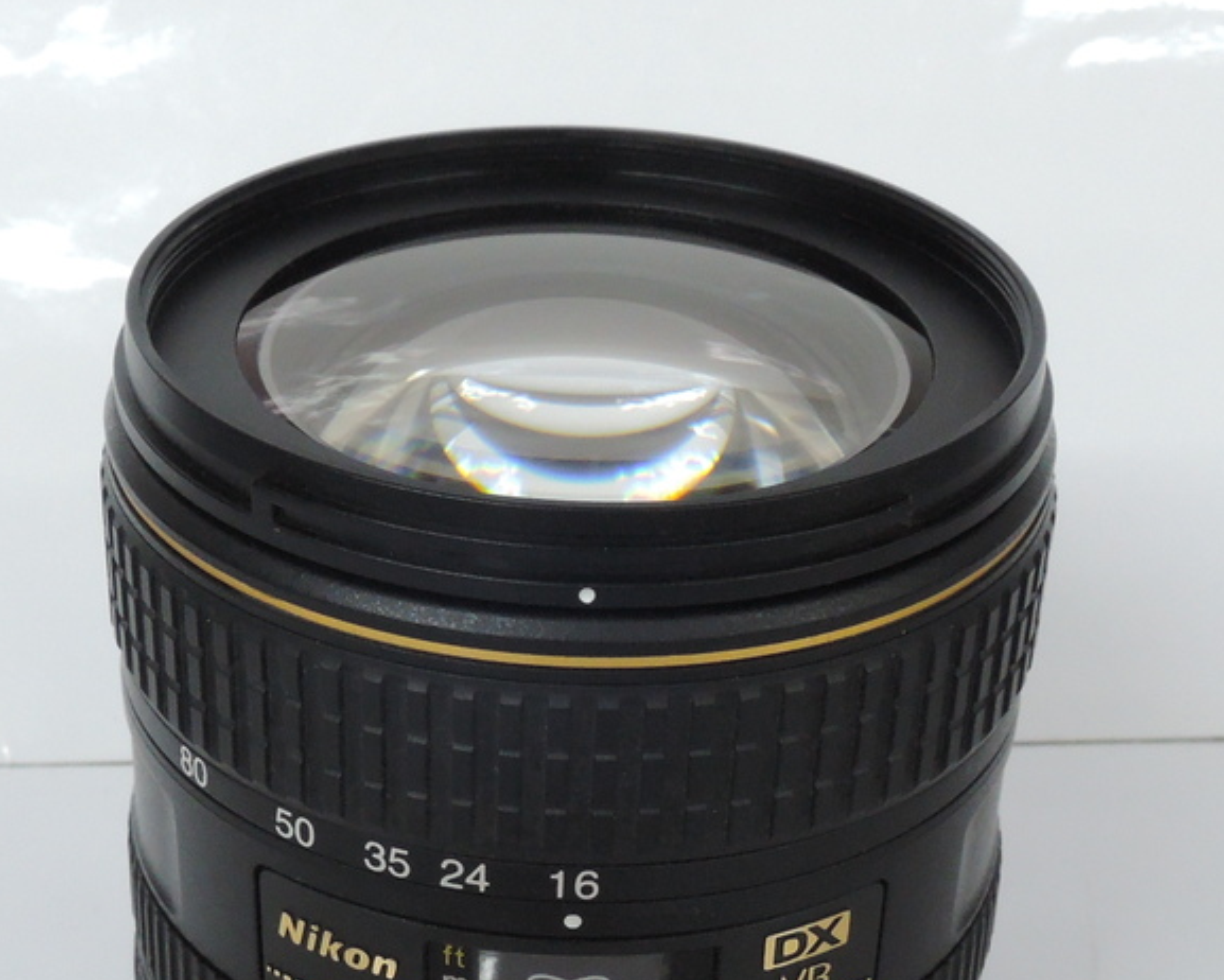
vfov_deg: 21.5
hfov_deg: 26.8
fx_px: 2573
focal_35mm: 71
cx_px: 571
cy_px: 641
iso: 800
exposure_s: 1/40
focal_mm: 7.5
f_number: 5.6
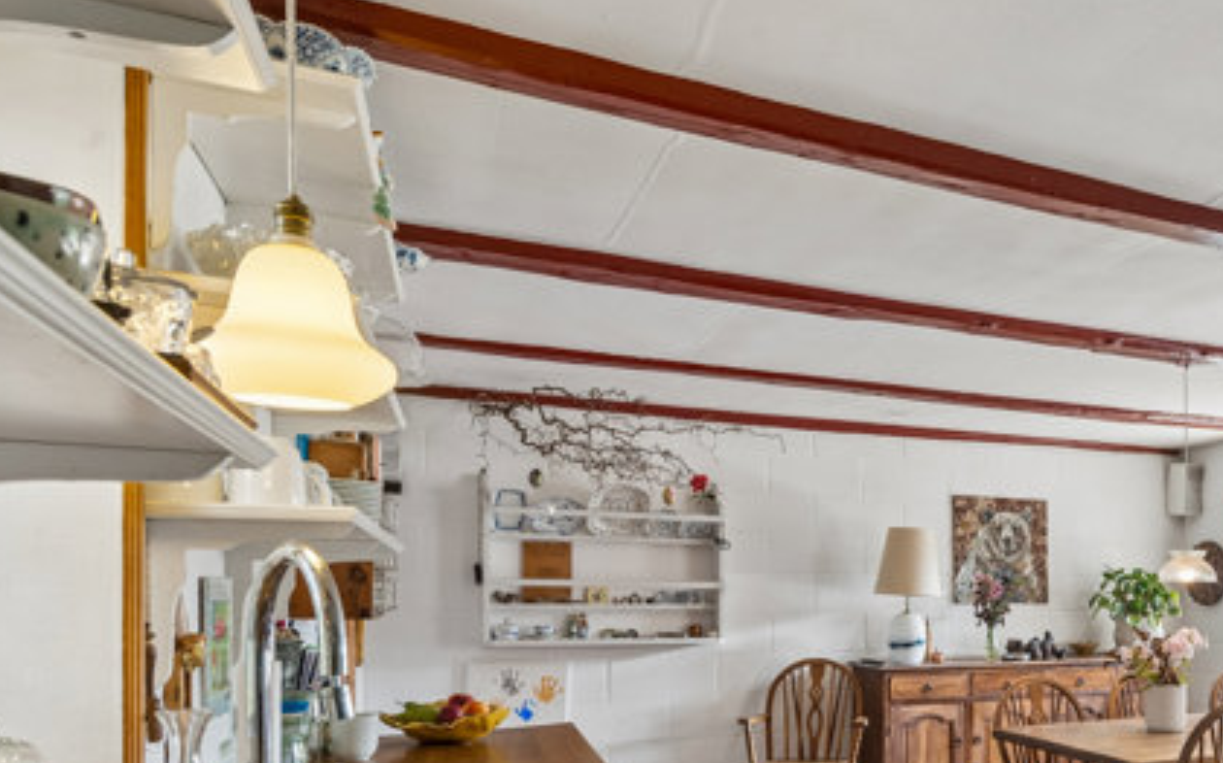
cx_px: 1054
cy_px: 581
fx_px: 1099
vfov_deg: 37.3
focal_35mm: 33
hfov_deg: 52.5
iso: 250
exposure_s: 1/6
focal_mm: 17
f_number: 10
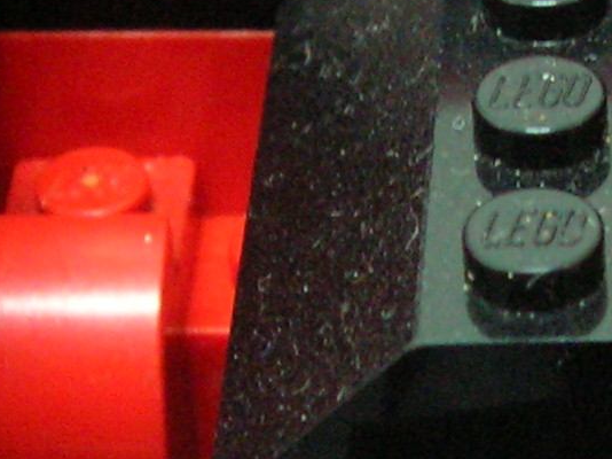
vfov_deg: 7.5
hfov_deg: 9.9
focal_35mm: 197
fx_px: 3481
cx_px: 695
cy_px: 286
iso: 200
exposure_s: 1/1.5
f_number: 3.2
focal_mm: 7.7
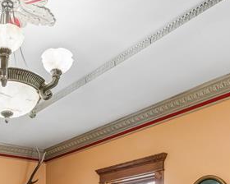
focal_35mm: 48
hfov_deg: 36.8
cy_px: 249
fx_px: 327
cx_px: 32
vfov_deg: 26.1
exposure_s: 1/8
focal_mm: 14
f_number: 13
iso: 400
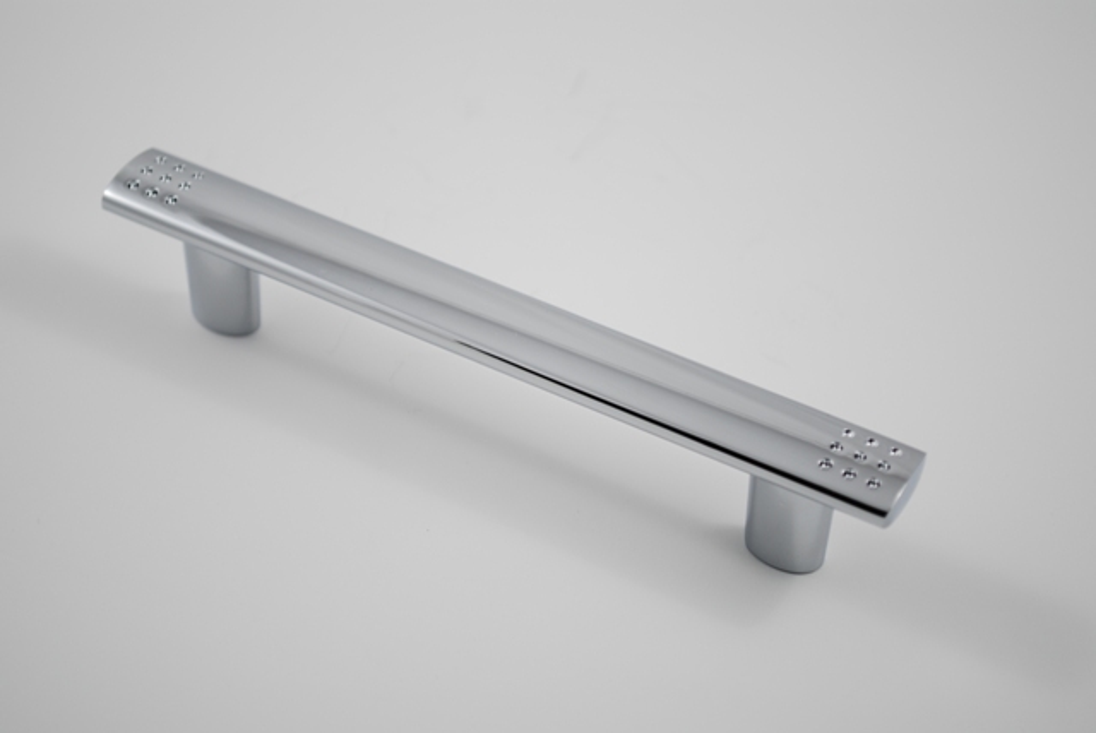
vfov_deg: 16.6
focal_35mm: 82
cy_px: 366
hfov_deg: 24.6
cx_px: 548
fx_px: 2514
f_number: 5.6
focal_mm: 55
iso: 100
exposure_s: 1/20
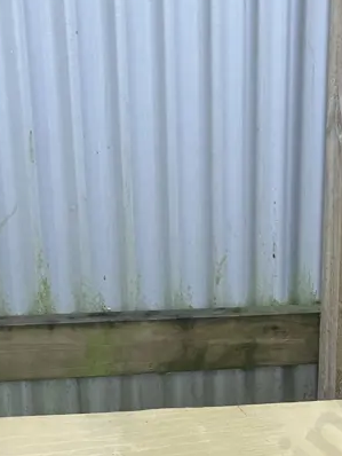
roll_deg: -1.6
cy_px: 411
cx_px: 349
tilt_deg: -21.4
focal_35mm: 72
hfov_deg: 19.8
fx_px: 947
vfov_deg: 26.1
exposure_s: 1/60
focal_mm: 3.99
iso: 200
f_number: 1.8
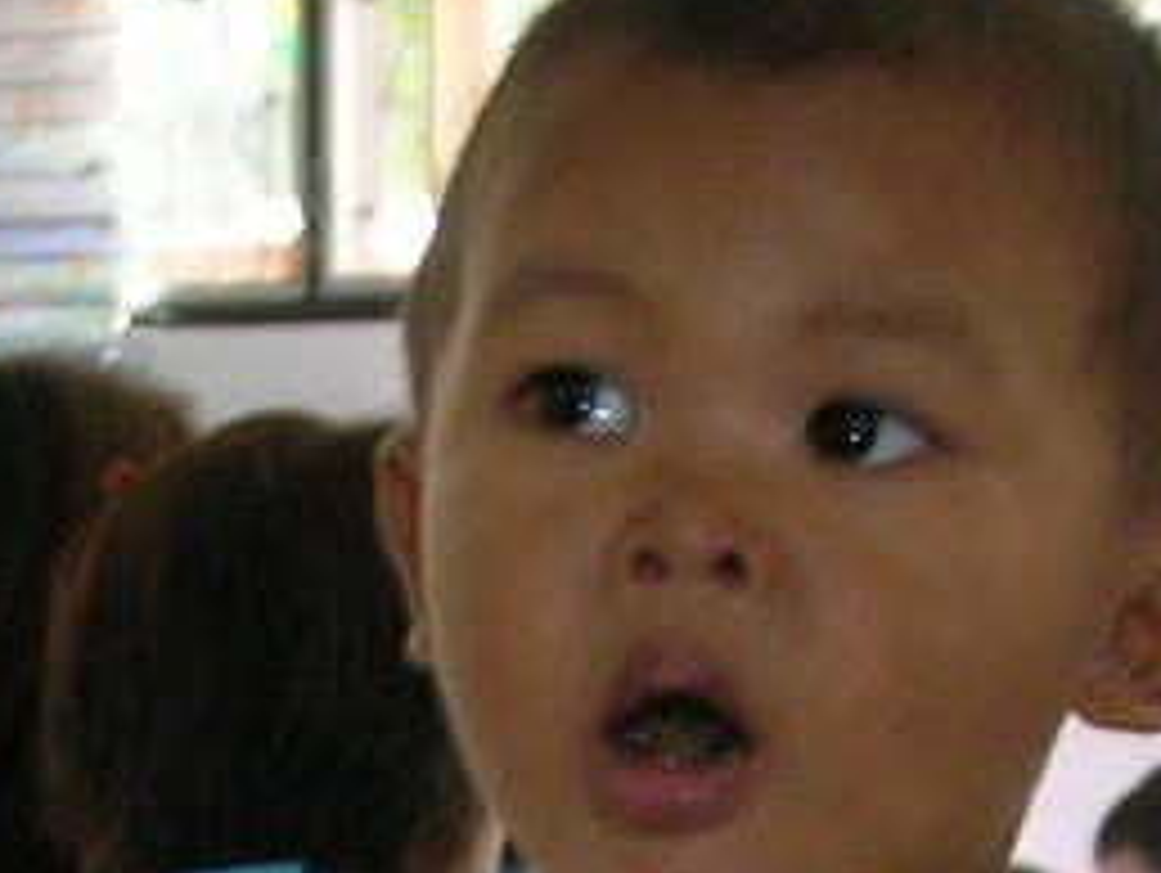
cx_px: 544
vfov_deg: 8.0
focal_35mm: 182
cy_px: 1456
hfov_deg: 10.9
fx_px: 6110
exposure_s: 1/30
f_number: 3.3
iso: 50
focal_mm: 8.4
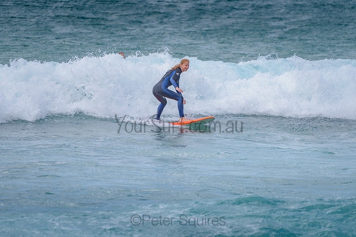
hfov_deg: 3.4
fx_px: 6062
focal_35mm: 613
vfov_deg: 2.2
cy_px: 104
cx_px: 180
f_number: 5.6
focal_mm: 500
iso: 160
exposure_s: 1/1600
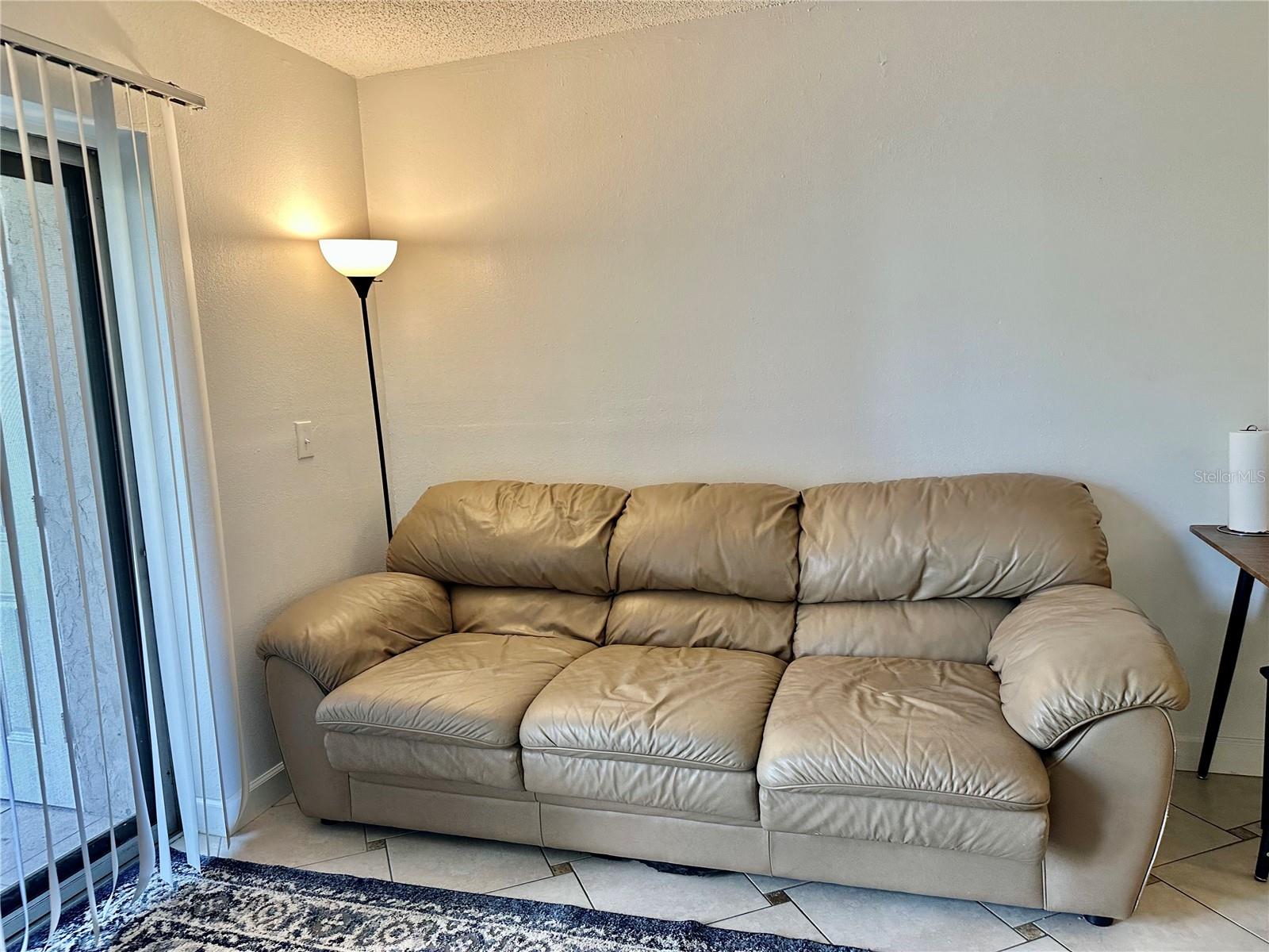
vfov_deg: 56.8
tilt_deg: -7.4
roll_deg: +3.0
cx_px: 634
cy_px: 476
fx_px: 880
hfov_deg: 71.6
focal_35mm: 24
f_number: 1.78
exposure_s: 1/120
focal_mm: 6.86
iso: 160
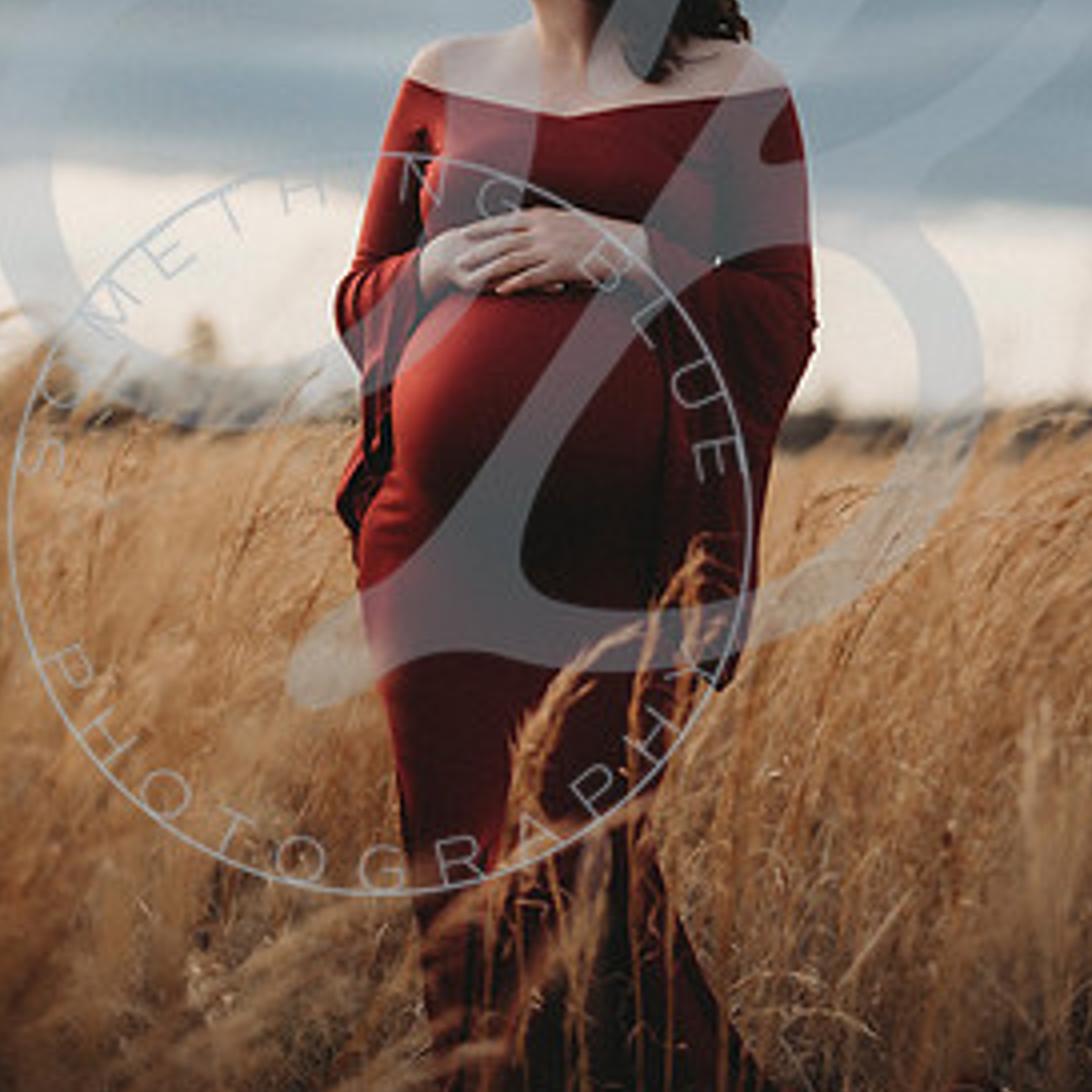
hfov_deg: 13.8
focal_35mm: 126
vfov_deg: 13.8
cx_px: 560
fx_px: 4497
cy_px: 220
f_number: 2.8
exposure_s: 1/500
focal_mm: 90
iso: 100
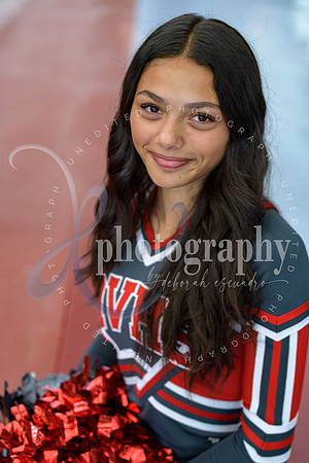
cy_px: 232
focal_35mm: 70
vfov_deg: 28.8
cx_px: 154
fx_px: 901
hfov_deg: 19.5
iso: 250
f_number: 2.8
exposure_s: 1/125
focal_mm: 70
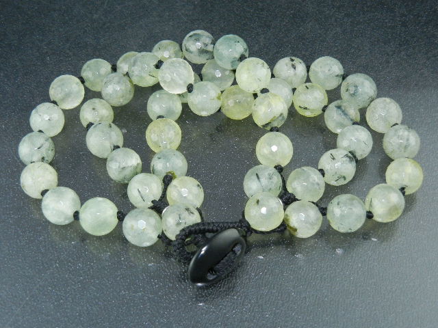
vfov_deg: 21.6
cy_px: 164
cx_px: 219
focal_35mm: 68
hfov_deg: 28.6
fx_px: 860
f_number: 4.1
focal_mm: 12.2
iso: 593
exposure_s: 1/30
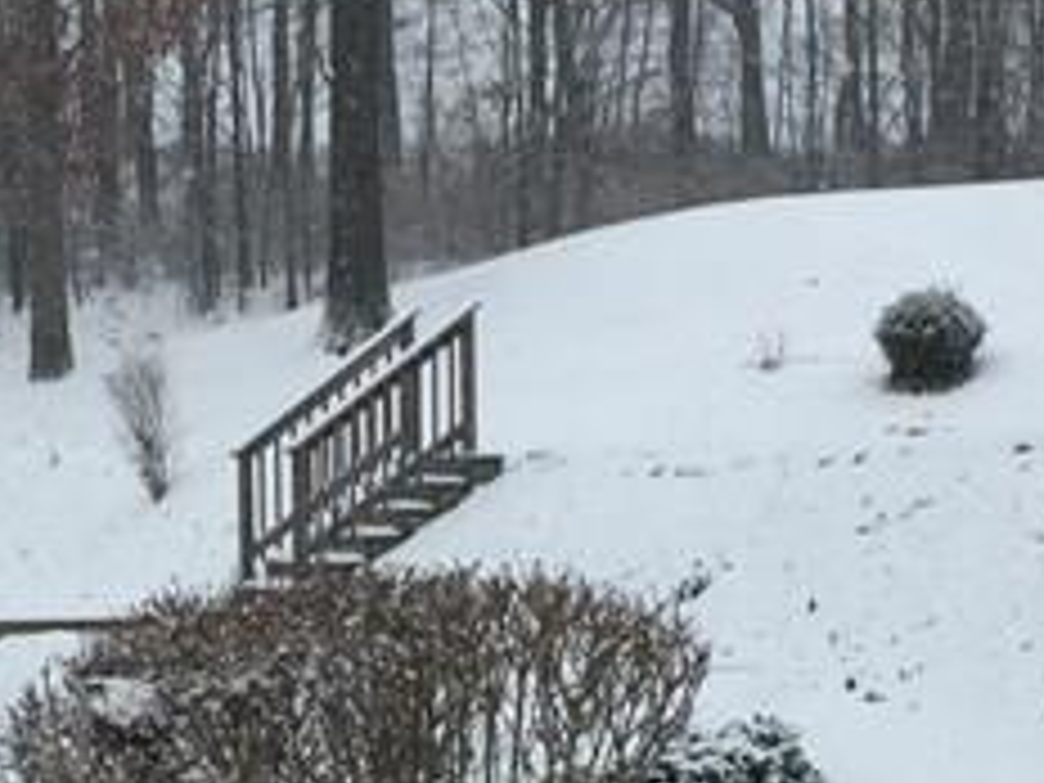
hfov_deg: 15.3
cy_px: 801
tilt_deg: -2.8
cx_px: 207
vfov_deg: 11.5
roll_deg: +0.5
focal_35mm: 128
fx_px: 3860
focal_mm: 4.15
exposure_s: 1/860
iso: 32
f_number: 2.2
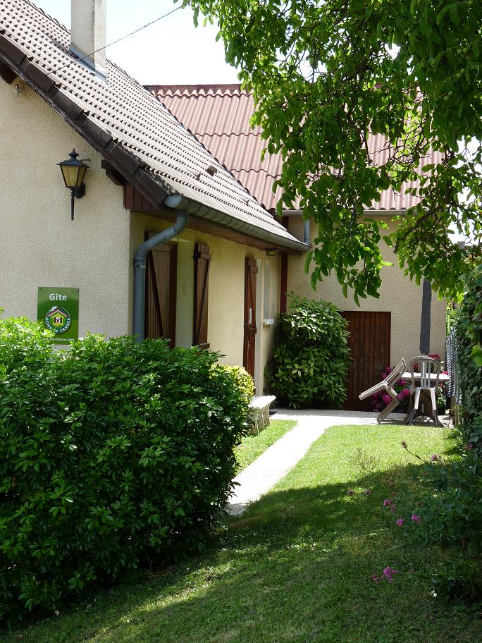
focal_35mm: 63
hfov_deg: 23.3
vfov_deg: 30.7
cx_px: 241
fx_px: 1170
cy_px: 322
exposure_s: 1/200
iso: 100
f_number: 5
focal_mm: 11.1
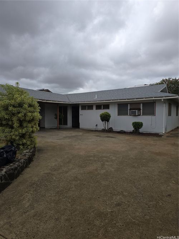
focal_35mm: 23
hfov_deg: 58.9
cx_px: 90
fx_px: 159
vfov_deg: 73.9
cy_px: 120
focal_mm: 6.3
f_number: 1.7
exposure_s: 1/1189
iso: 12
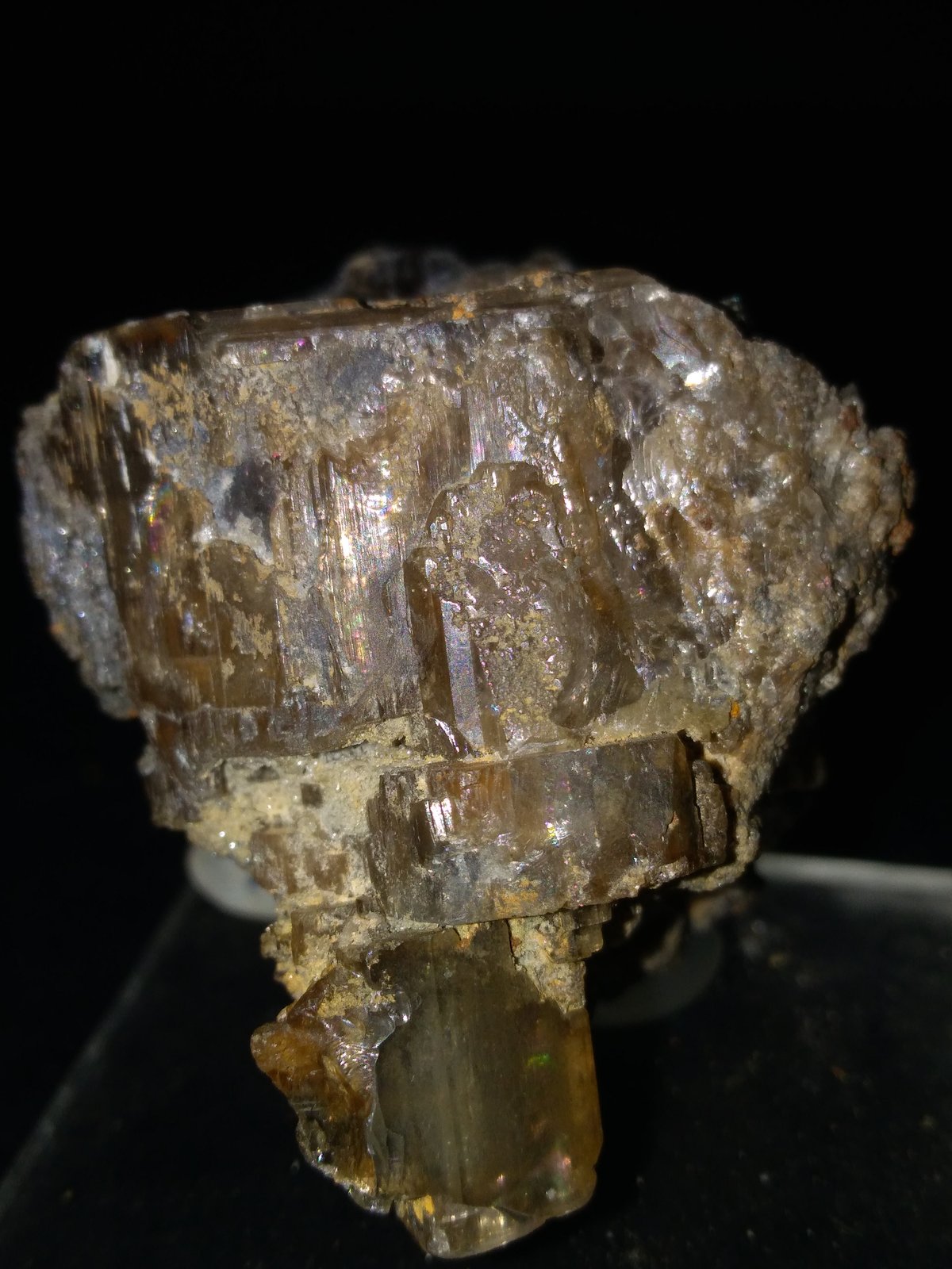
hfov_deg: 53.1
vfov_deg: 67.3
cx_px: 476
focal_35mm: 26
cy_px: 634
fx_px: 953
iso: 100
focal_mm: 3.54
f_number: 2
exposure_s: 1/279
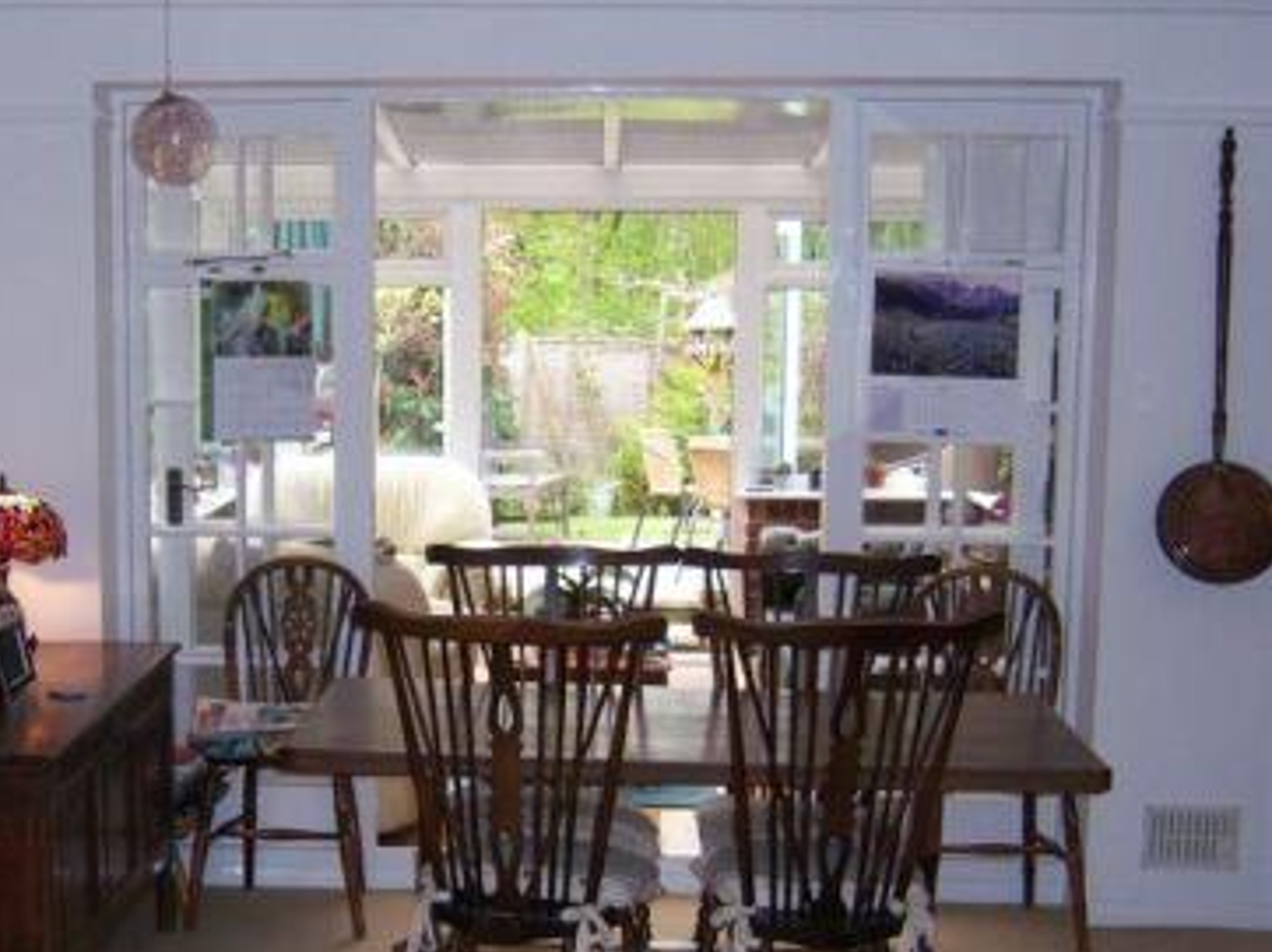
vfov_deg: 25.1
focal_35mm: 58
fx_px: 2130
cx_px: 392
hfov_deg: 32.9
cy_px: 631
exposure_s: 1/60
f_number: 2.8
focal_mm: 7.5
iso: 160
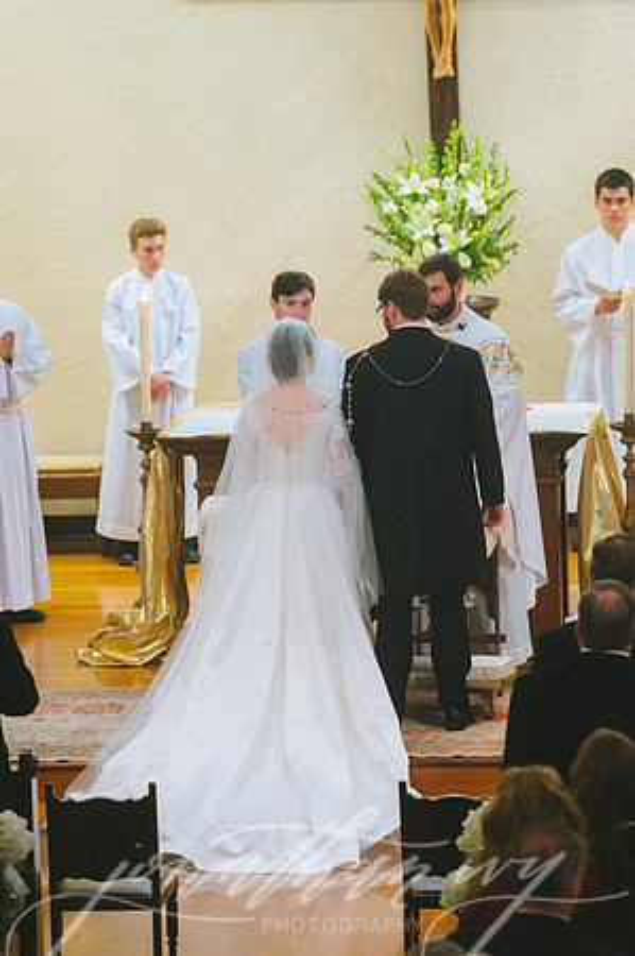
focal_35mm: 200
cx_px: 318
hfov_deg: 6.9
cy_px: 478
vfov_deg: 10.3
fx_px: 5304
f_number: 2.8
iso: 3200
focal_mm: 200
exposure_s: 1/200
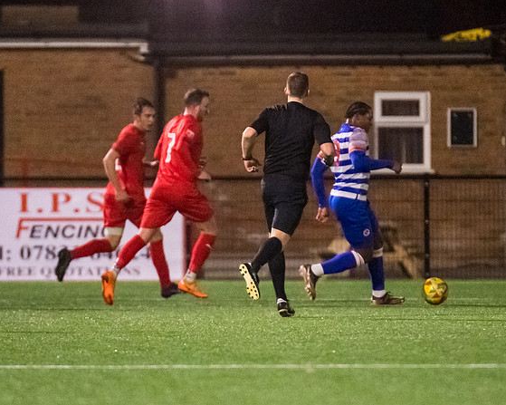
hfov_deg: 2.8
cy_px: 231
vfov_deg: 2.3
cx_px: 282
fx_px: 10227
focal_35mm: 683
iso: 8000
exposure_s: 1/1250
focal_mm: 300
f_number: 2.8
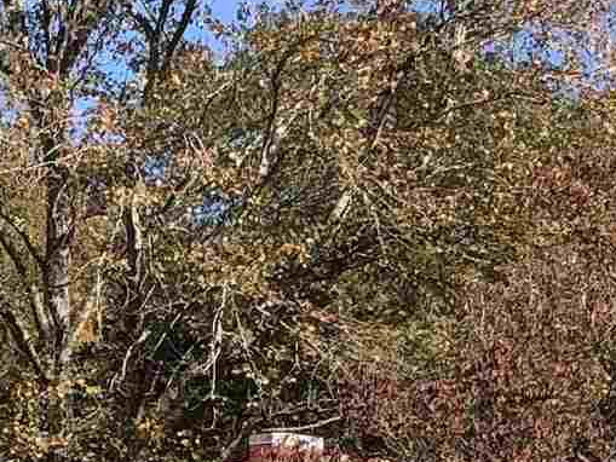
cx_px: 10
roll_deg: +0.3
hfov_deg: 11.6
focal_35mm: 169
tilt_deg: +1.1
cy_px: 631
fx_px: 3008
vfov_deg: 8.6
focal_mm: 3.99
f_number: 1.8
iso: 20
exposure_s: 1/1245
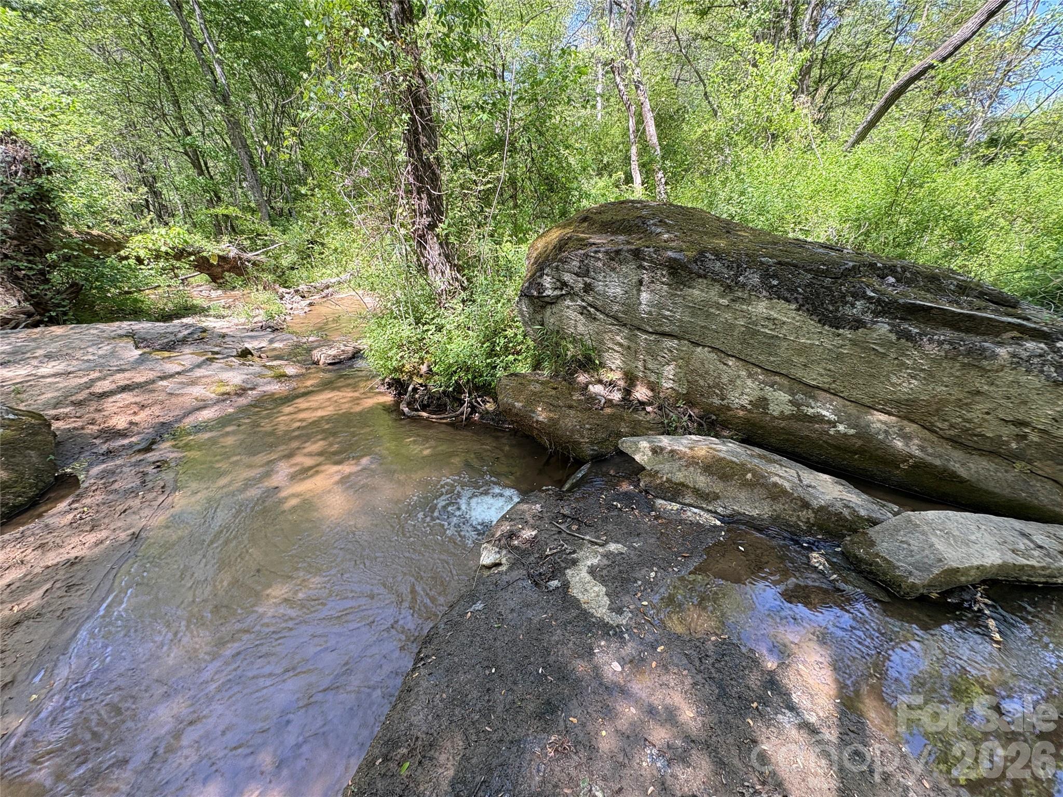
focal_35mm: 14
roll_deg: +1.8
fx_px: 430
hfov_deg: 102.1
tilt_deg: -20.8
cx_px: 532
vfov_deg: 85.7
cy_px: 398
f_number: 2.2
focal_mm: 2.22
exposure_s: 1/158
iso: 64
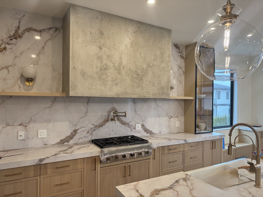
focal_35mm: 24
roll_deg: +0.0
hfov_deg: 71.6
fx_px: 182
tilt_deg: +1.2
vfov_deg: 56.8
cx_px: 132
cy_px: 98
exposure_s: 1/120
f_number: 1.78
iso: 125
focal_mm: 6.76
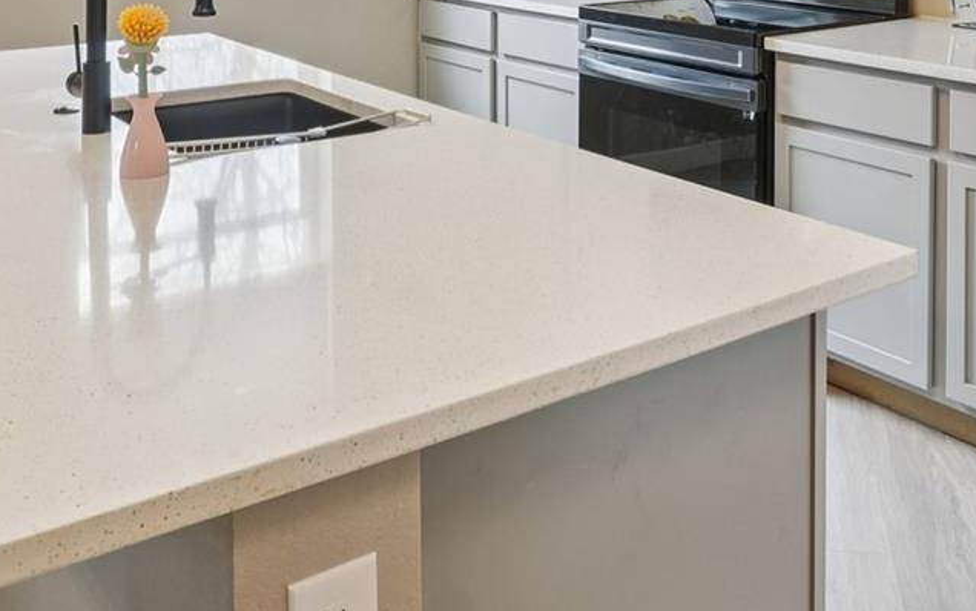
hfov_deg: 46.6
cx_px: 600
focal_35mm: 42
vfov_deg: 26.7
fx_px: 1125
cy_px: -138
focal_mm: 11
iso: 400
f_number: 8
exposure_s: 1/20
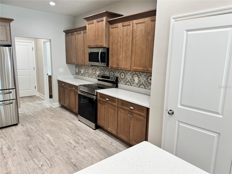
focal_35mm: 24
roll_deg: -1.8
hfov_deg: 71.6
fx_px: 161
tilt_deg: -10.6
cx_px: 116
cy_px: 87
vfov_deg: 56.8
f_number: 1.78
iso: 100
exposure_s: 1/120
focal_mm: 6.76
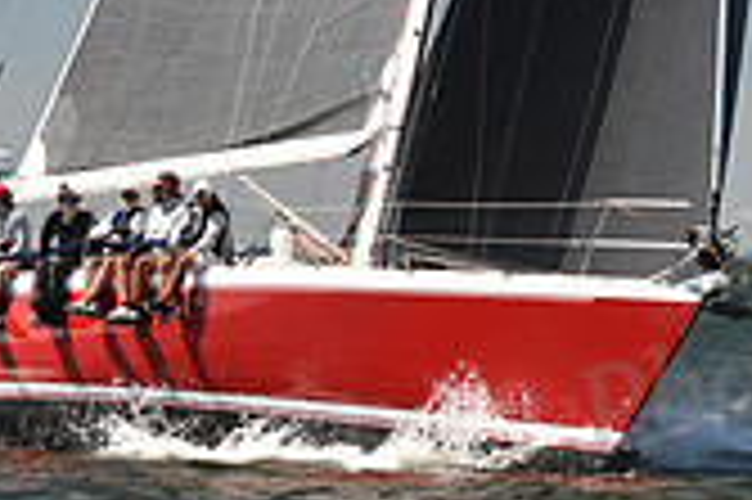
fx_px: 7972
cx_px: 351
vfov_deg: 3.6
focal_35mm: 382
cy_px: 169
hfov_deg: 5.4
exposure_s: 1/1600
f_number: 2.8
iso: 250
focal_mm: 110
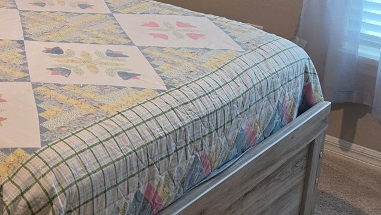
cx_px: -19
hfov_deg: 30.4
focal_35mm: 63
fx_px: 637
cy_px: -37
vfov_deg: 18.2
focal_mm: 6.5
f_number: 1.4
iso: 80
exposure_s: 1/120
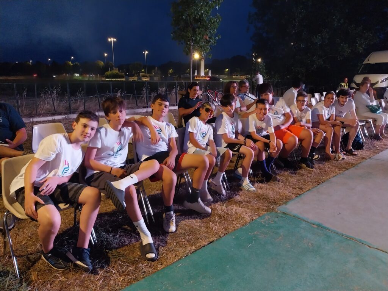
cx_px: 194
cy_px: 146
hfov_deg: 67.3
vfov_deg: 53.1
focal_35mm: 26
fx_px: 291
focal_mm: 4
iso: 640
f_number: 1.8
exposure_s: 1/25
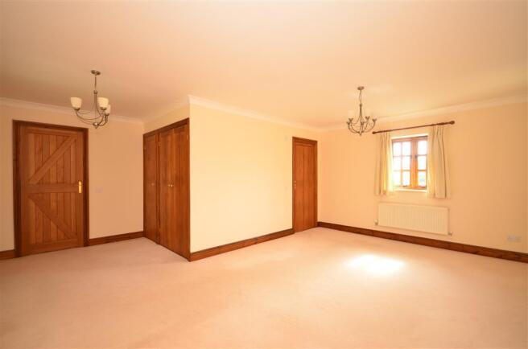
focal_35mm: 16
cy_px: 174
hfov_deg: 95.1
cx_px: 264
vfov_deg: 71.8
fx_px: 241
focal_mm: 11
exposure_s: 1/20
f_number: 5
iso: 200
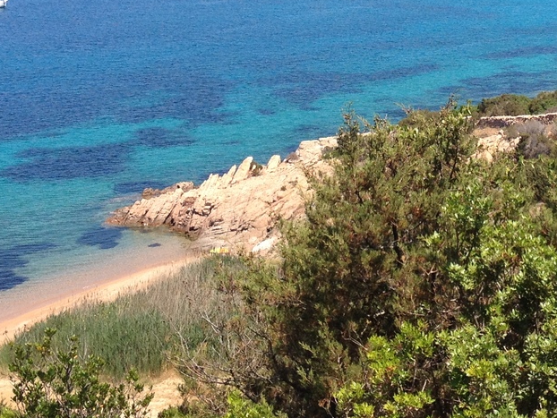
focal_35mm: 90
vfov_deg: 16.1
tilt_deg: -7.9
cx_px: 462
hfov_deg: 21.4
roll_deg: +0.1
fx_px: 1449
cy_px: 13
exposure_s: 1/1314
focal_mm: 4.28
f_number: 2.4
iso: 50
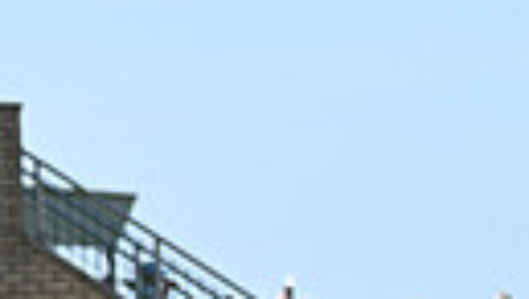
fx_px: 7277
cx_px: -521
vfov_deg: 2.3
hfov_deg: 4.1
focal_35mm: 518
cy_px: 735
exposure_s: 1/1600
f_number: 5.6
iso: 400
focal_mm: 110
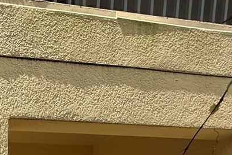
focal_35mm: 58
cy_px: 342
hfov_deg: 26.4
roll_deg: +5.4
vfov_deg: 15.9
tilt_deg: -5.9
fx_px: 374
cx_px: -104
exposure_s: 1/1145
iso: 64
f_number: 2.2
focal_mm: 2.22
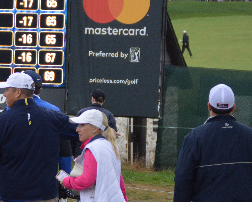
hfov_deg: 6.8
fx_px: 2097
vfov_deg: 5.5
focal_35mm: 281
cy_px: 94
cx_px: -15
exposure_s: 1/500
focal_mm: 75
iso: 720
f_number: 4.2
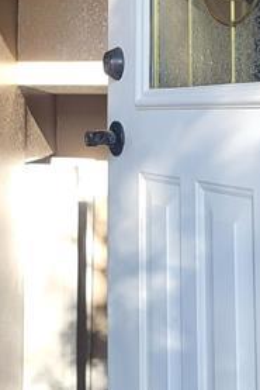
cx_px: 34
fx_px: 811
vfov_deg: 26.1
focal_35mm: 75
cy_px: 38
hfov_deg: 18.0
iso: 40
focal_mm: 5.4
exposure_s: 1/358
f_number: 1.8
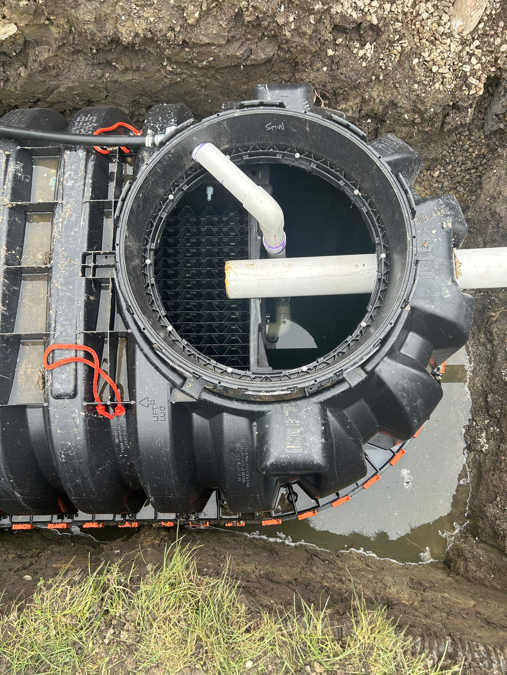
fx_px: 508
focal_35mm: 26
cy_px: 338
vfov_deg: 67.3
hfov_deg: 53.1
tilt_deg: -75.8
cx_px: 254
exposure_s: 1/211
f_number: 1.5
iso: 50
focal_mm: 5.7
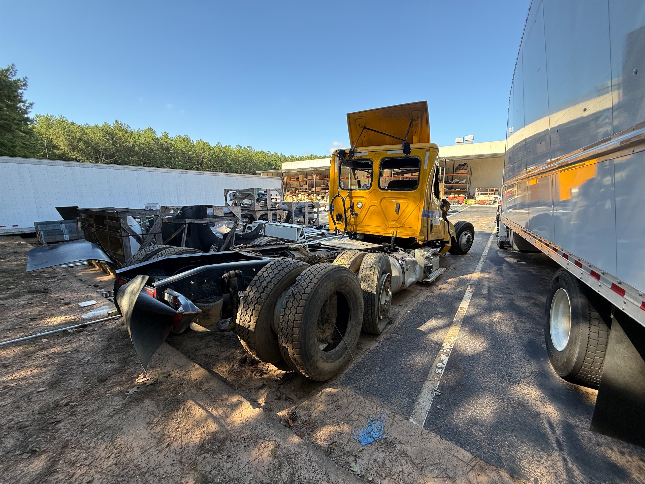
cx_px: 322
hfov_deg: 102.1
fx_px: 261
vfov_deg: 85.7
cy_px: 242
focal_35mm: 14
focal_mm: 2
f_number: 2
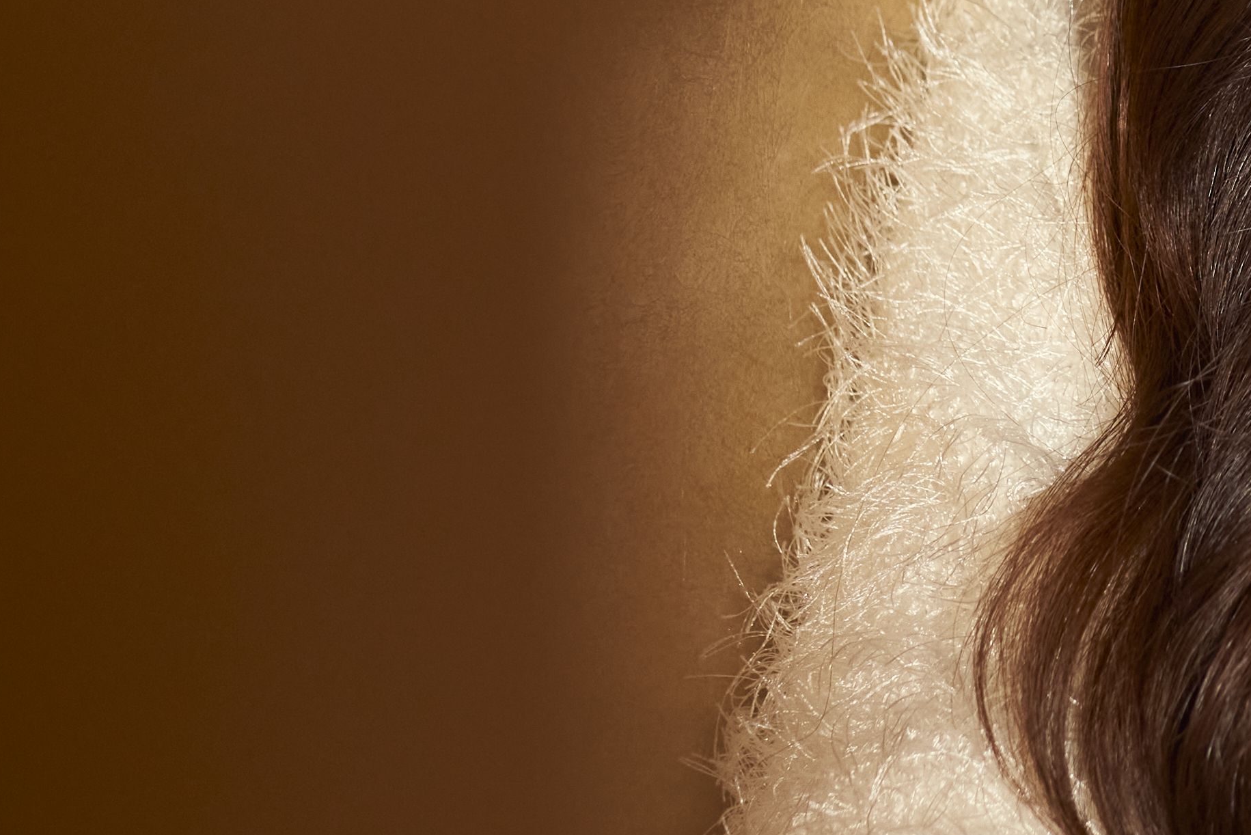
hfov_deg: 10.0
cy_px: -347
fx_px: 6987
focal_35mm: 201
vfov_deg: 6.8
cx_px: 1751
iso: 800
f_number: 3.5
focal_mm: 50
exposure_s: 1/200
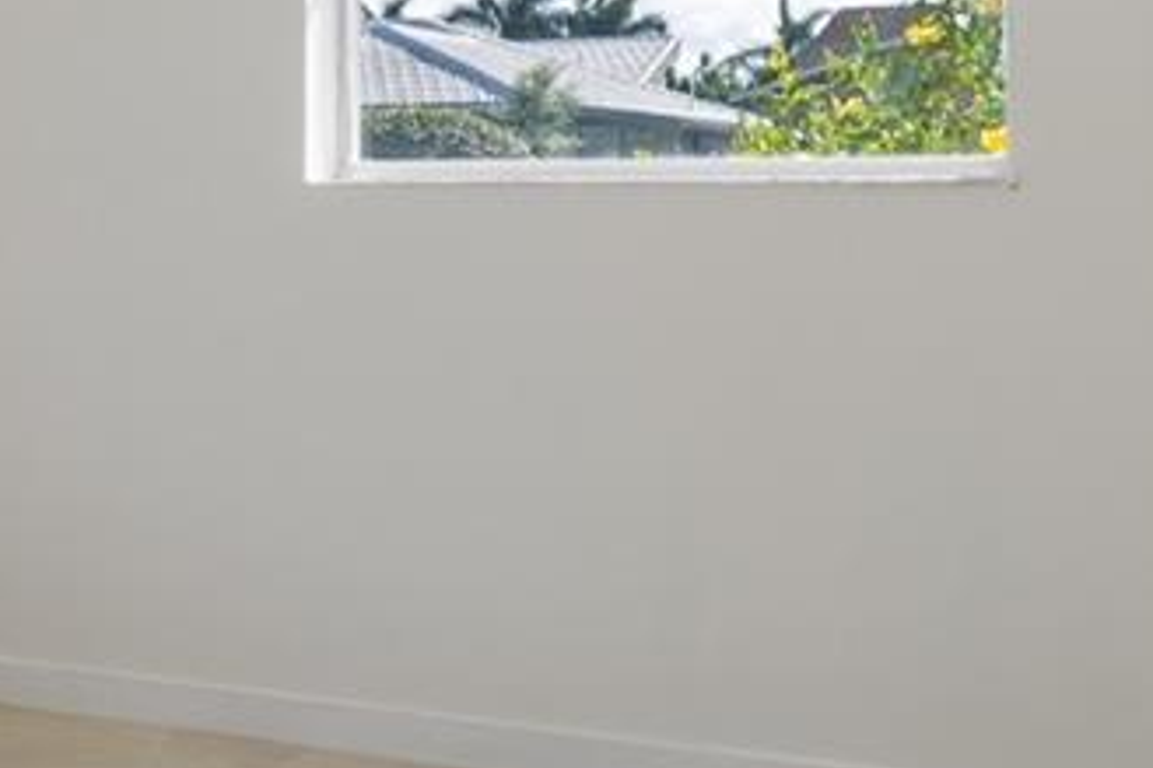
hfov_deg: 25.5
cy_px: 224
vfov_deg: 18.6
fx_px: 2337
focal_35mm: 73
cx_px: -147
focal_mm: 10
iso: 100
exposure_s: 1/80
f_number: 6.3
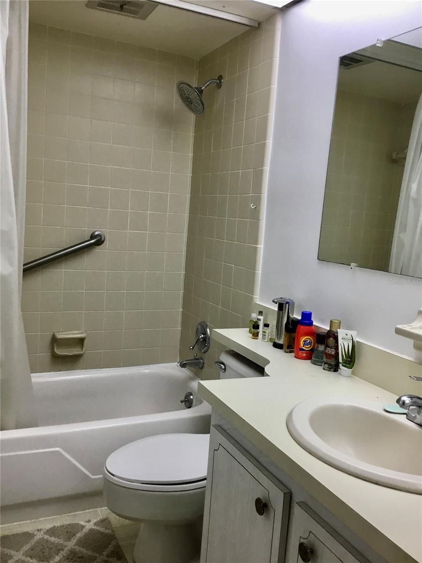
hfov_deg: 45.4
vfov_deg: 58.4
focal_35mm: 31
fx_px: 504
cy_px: 282
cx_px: 211
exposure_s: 1/30
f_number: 2.4
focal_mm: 3.3
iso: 50
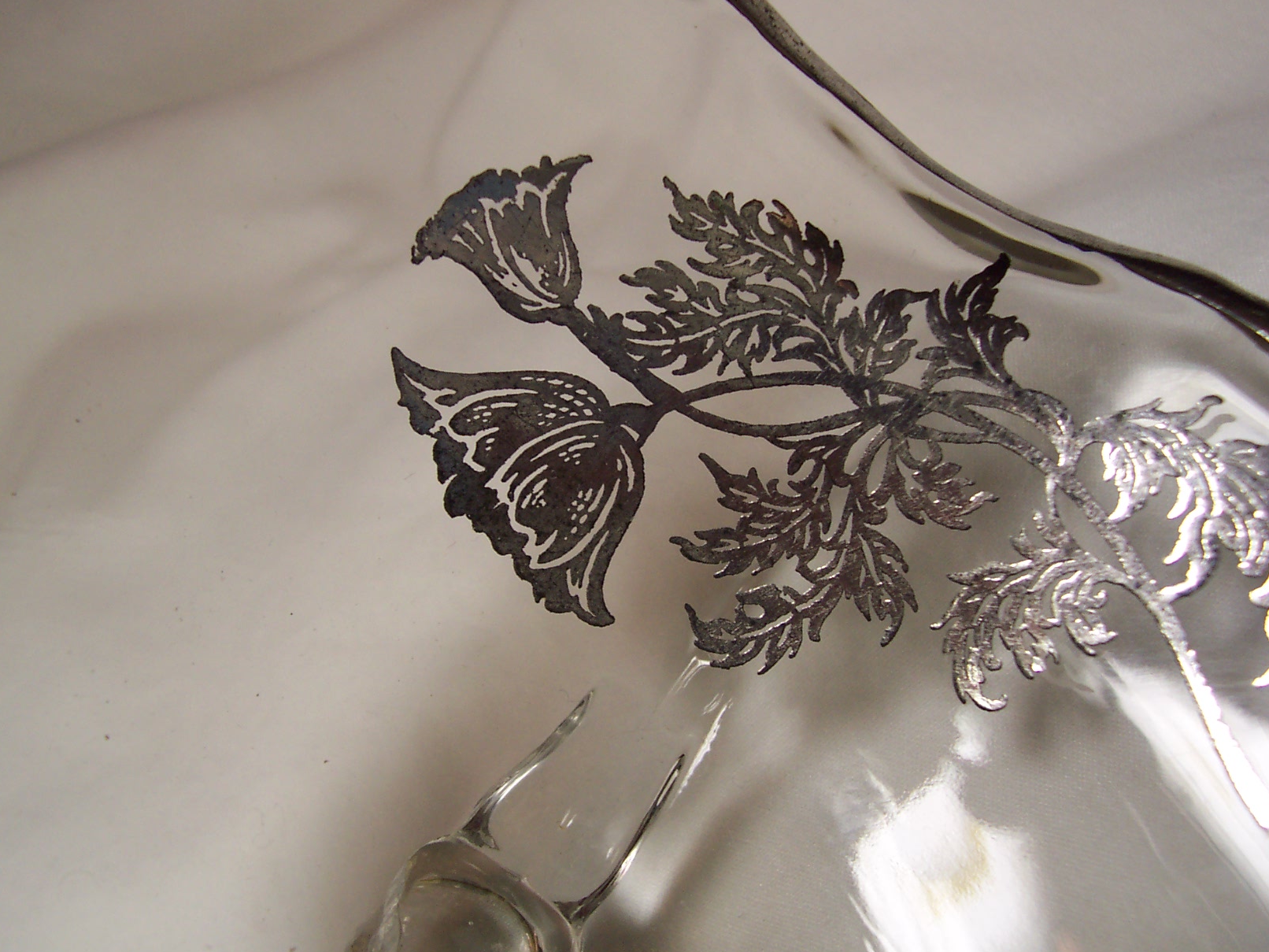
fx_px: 1393
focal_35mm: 38
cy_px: 475
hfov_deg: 49.0
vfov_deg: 37.7
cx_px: 641
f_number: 2.8
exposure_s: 1/90
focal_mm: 5.6
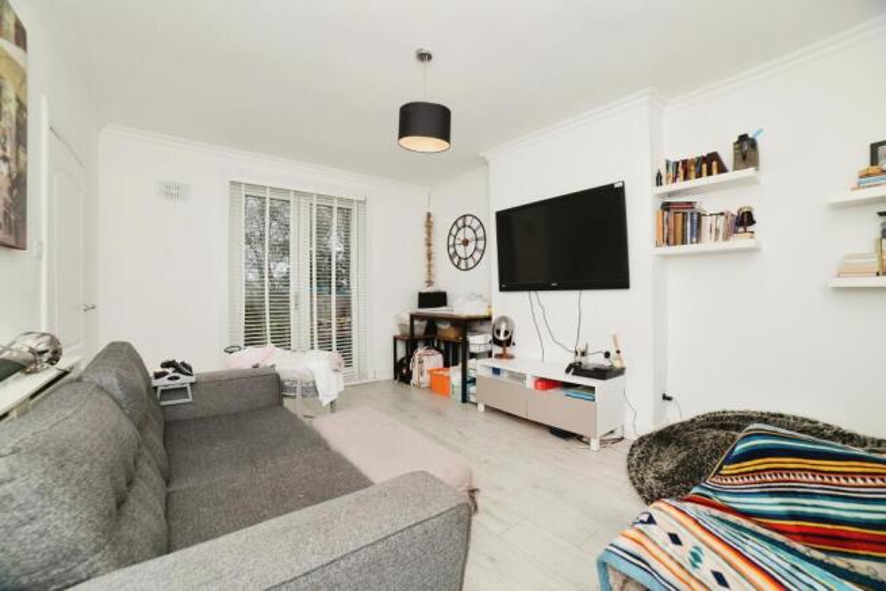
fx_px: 345
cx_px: 443
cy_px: 296
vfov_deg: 81.2
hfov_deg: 104.2
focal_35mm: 14
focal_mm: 14
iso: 400
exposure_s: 1/125
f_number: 8
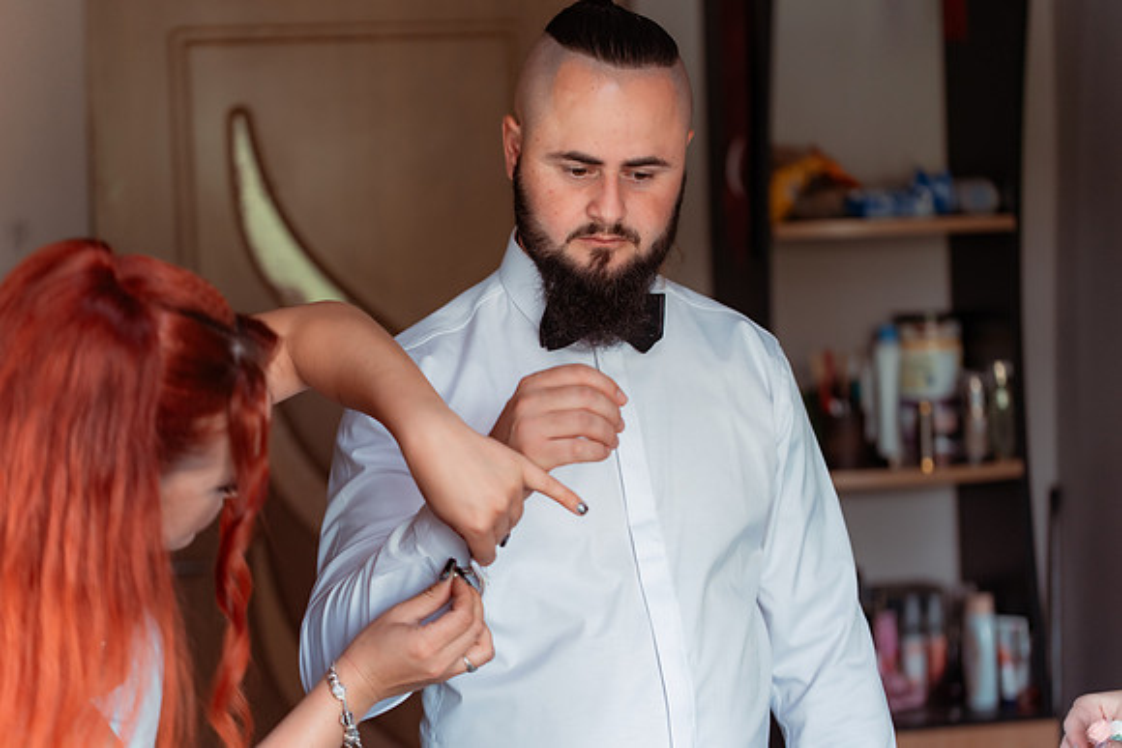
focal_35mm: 90
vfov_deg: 15.2
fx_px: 2806
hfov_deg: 22.6
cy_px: 374
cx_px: 561
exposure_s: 1/250
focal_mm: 90
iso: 1600
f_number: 3.2
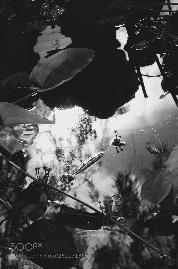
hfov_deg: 8.7
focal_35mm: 158
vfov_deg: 13.1
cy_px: 134
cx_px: 89
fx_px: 1174
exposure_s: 1/125
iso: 160
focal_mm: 105
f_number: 13
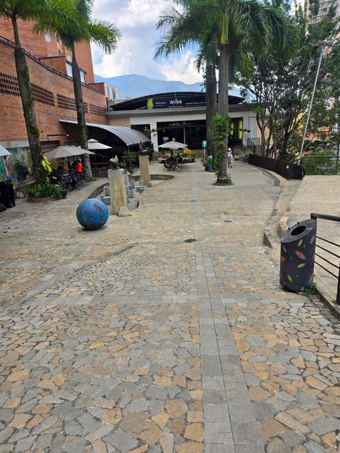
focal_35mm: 23
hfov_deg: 58.9
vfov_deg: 73.9
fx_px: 301
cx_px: 170
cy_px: 226
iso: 12
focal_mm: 6.3
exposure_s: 1/412
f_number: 1.7
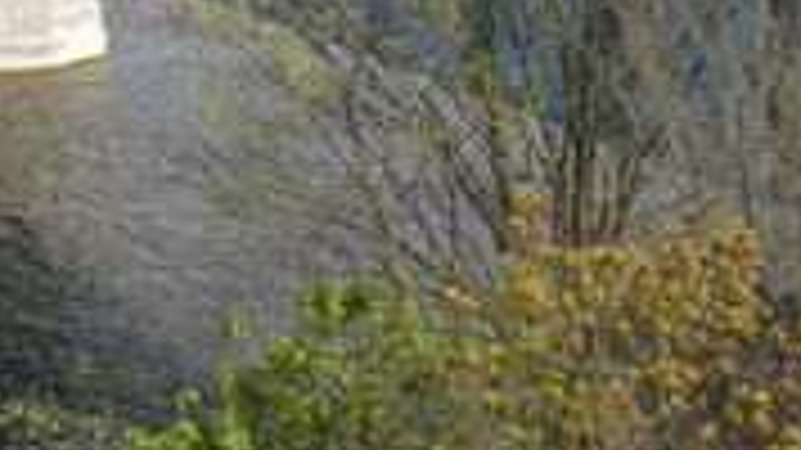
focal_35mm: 150
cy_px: -148
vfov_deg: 8.0
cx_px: 58
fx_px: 3185
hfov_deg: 14.2
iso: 50
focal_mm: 8.44
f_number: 5.1
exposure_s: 1/320
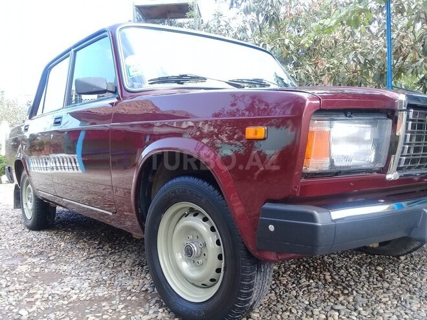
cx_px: 214
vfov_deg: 45.4
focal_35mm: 31
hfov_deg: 58.4
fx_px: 382
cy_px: 160
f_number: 2.2
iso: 50
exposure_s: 1/114
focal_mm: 3.3
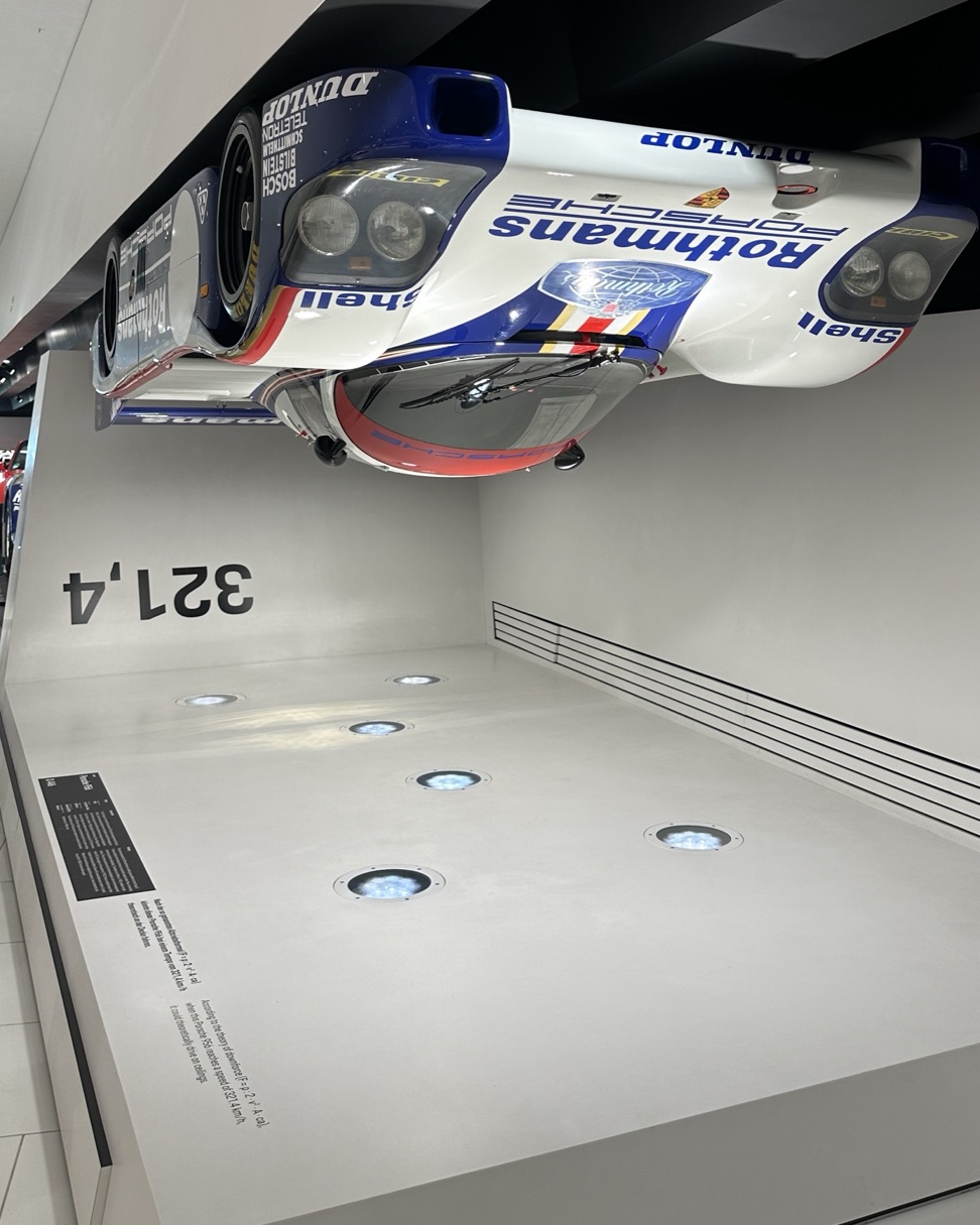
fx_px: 979
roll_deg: -0.7
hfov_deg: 53.2
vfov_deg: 63.9
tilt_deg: +4.2
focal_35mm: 27
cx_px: 492
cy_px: 542
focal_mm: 6.86
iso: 64
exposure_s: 1/81
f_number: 1.78
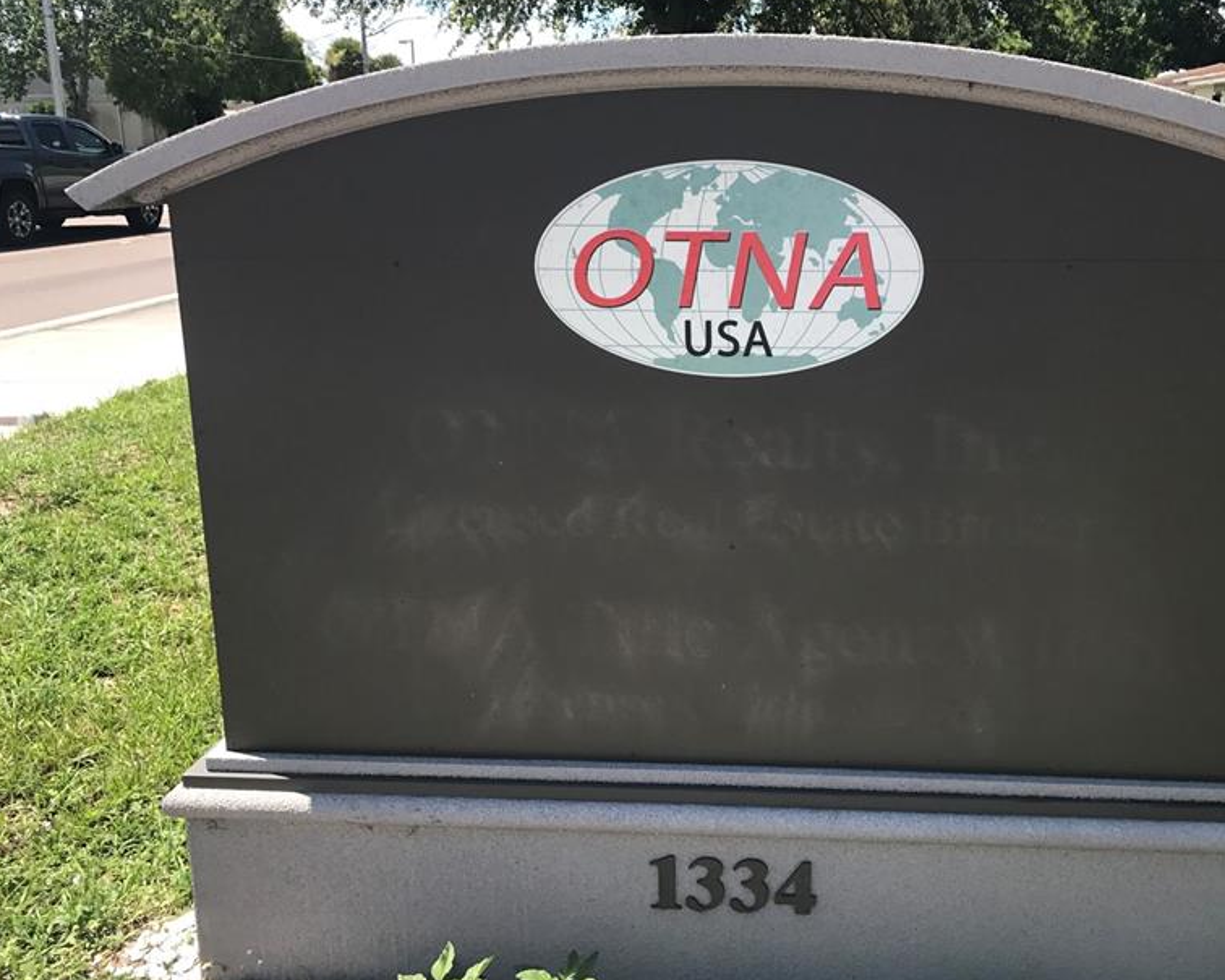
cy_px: 475
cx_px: 788
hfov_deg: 48.5
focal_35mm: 37
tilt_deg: -14.7
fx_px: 1342
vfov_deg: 40.1
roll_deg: +0.4
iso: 20
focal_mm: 3.99
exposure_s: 1/948
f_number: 1.8
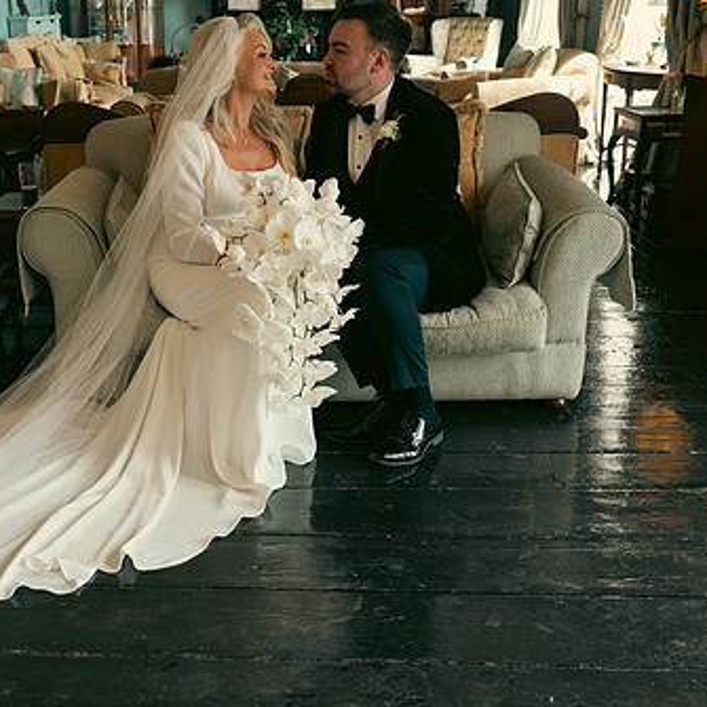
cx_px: 236
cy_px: 324
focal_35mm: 46
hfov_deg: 36.4
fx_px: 1063
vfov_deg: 36.8
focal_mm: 29
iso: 640
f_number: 3.5
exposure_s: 1/160
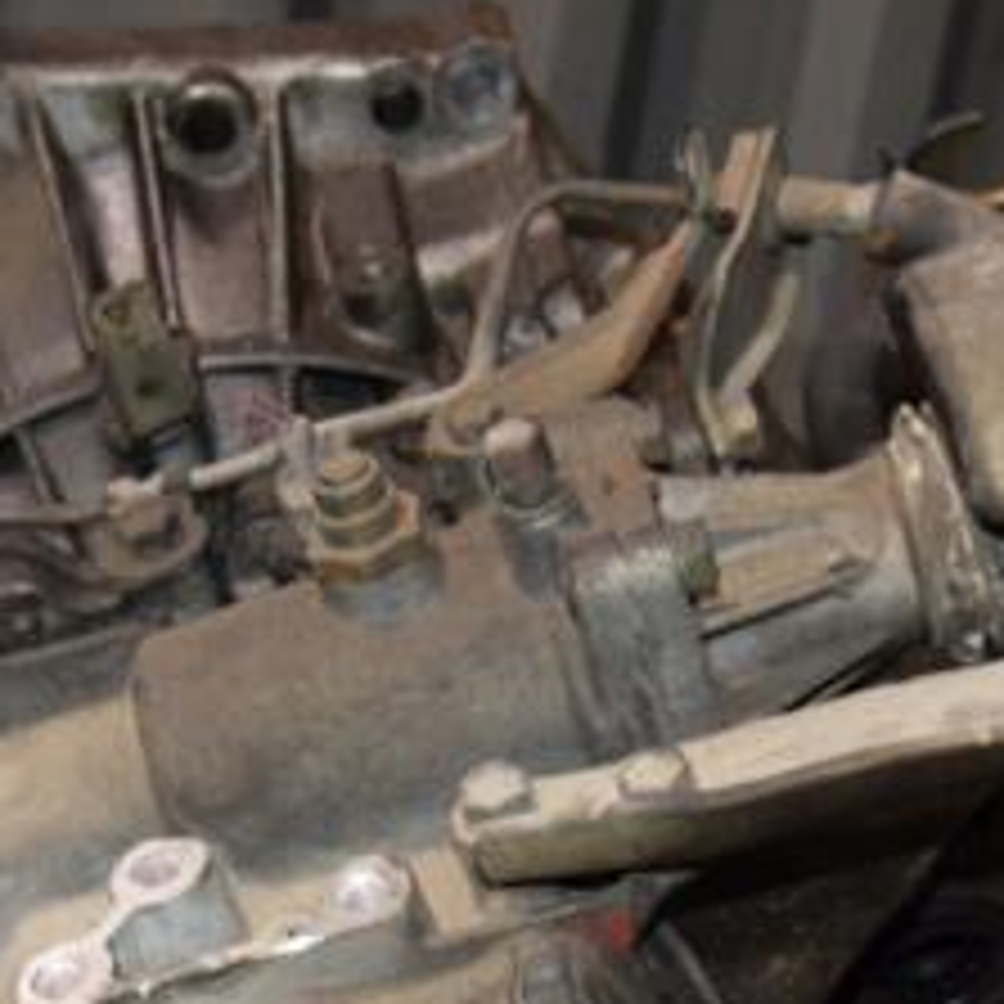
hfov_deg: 19.5
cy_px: 855
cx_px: 450
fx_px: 2920
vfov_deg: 19.2
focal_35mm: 89
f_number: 5
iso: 800
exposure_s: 1/60
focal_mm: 26
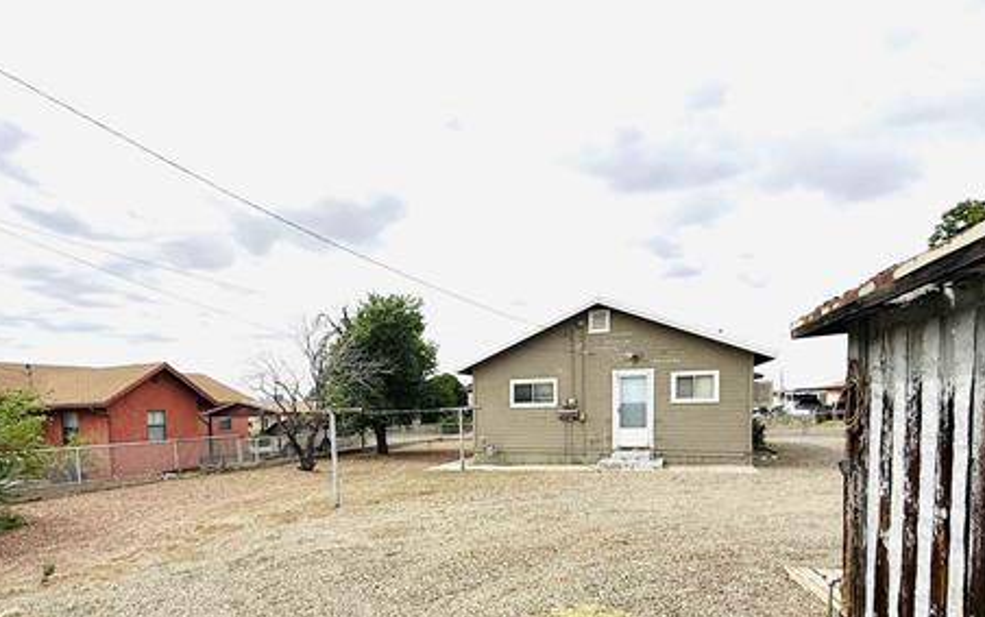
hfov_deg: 81.5
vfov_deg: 55.2
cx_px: 405
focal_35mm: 21
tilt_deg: -4.0
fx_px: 564
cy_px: 445
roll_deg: +1.6
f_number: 2.2
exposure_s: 1/2976
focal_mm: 2.22
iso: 50
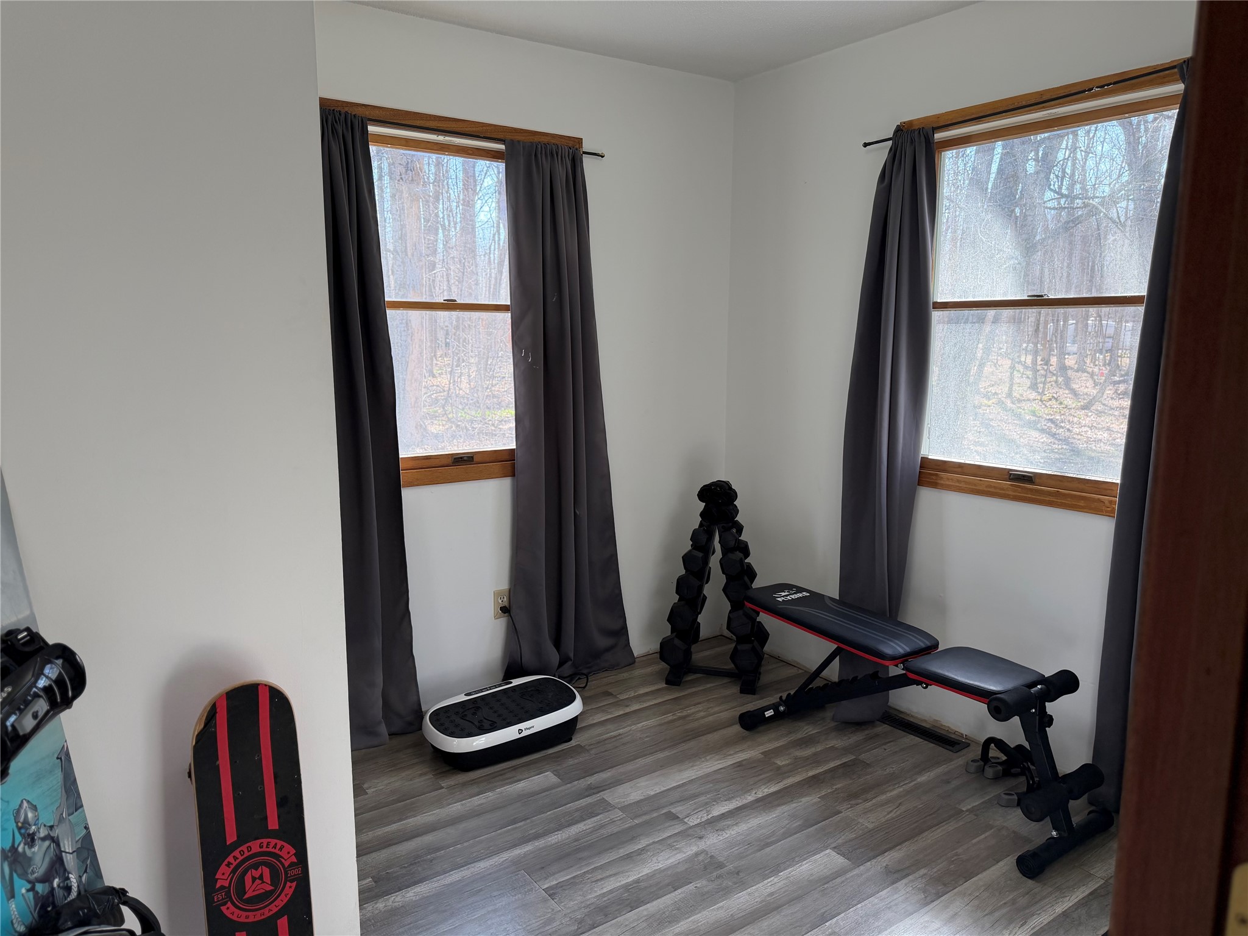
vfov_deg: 56.8
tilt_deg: -8.7
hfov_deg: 71.6
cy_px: 468
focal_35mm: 24
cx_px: 624
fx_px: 865
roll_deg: +0.0
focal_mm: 6.76
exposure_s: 1/172
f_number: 1.78
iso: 125
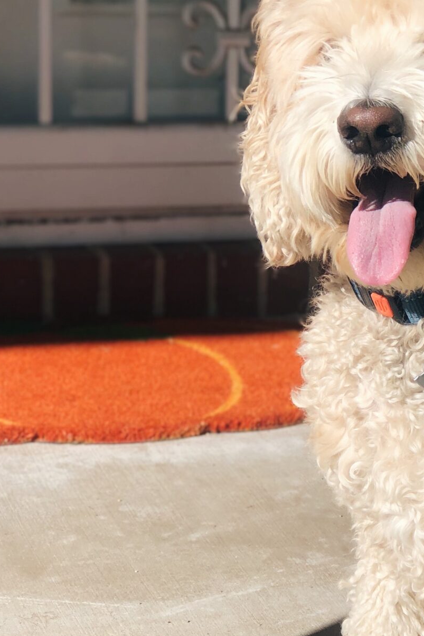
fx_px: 2225
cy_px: 371
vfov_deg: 16.3
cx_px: 476
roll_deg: -2.7
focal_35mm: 126
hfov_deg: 10.7
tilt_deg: -14.7
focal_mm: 6.6
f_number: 2.8
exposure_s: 1/923
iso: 20
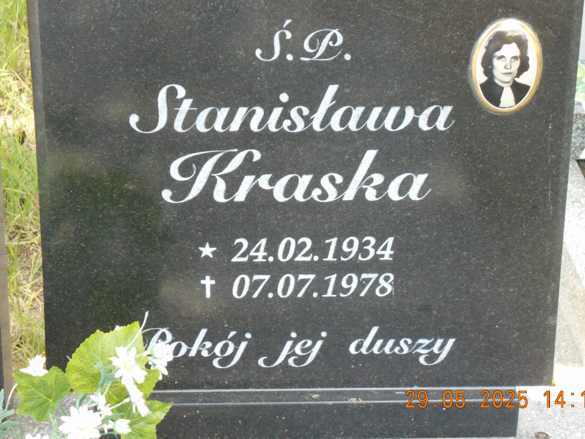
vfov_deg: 15.2
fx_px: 1639
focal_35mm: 97
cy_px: 202
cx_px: 297
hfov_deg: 20.2
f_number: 6.3
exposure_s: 1/100
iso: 400
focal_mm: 15.4
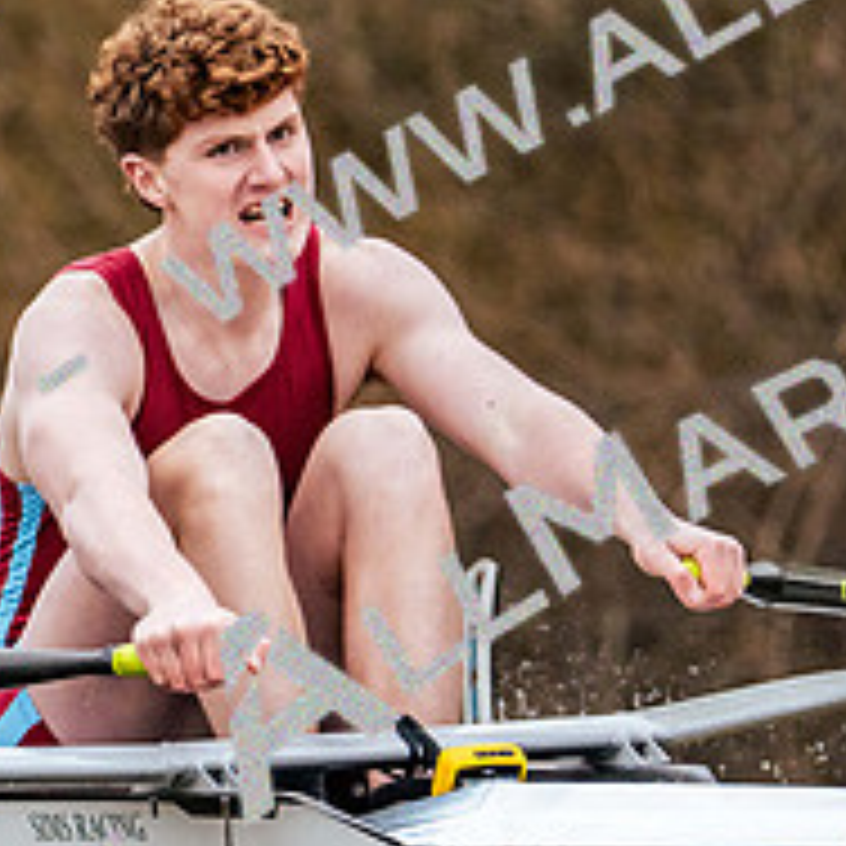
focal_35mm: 1163
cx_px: -166
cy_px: 398
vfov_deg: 1.5
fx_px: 32157
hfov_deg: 1.5
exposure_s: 1/2000
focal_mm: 444
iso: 5000
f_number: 6.3
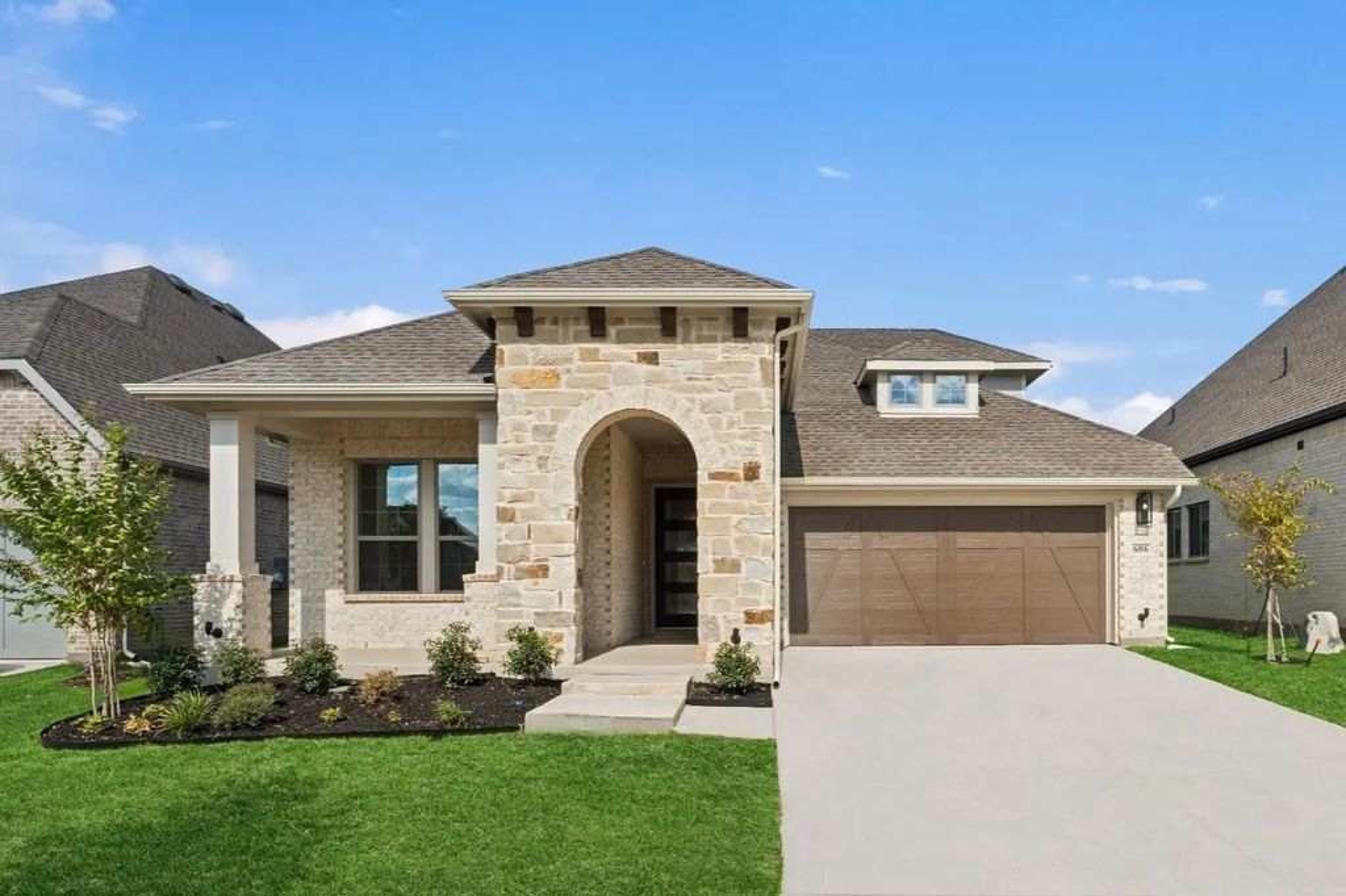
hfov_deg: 104.3
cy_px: 448
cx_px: 673
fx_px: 523
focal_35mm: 14
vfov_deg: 81.2
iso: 100
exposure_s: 1/50
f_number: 16
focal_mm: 14
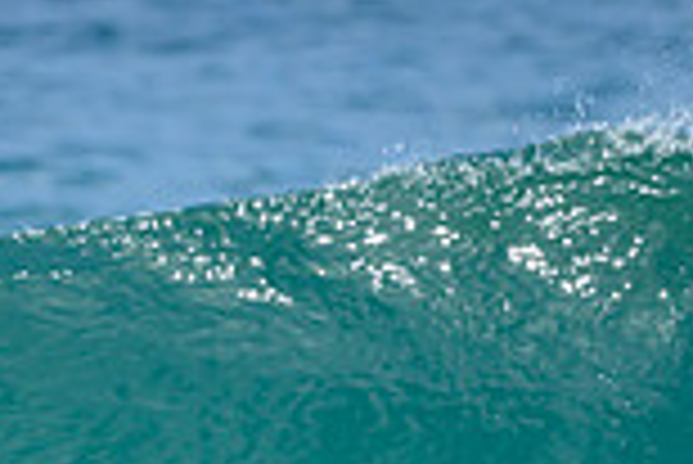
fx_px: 57957
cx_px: 306
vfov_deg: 0.5
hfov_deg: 0.7
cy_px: 655
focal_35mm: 3008
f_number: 6.3
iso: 500
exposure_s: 1/2500
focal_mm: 800
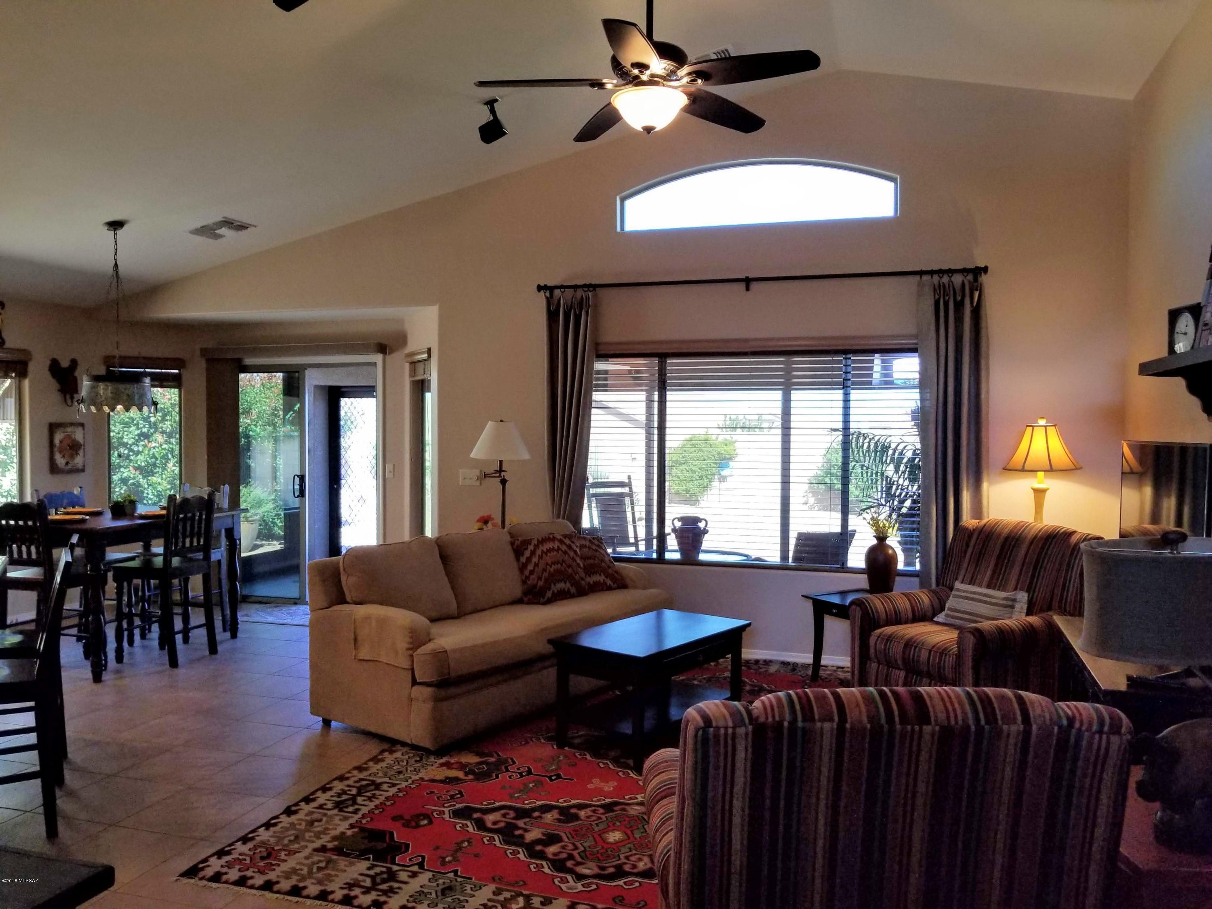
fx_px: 910
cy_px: 454
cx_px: 606
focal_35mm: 26
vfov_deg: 53.1
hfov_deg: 67.3
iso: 160
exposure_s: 1/60
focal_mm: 4.25
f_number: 1.7
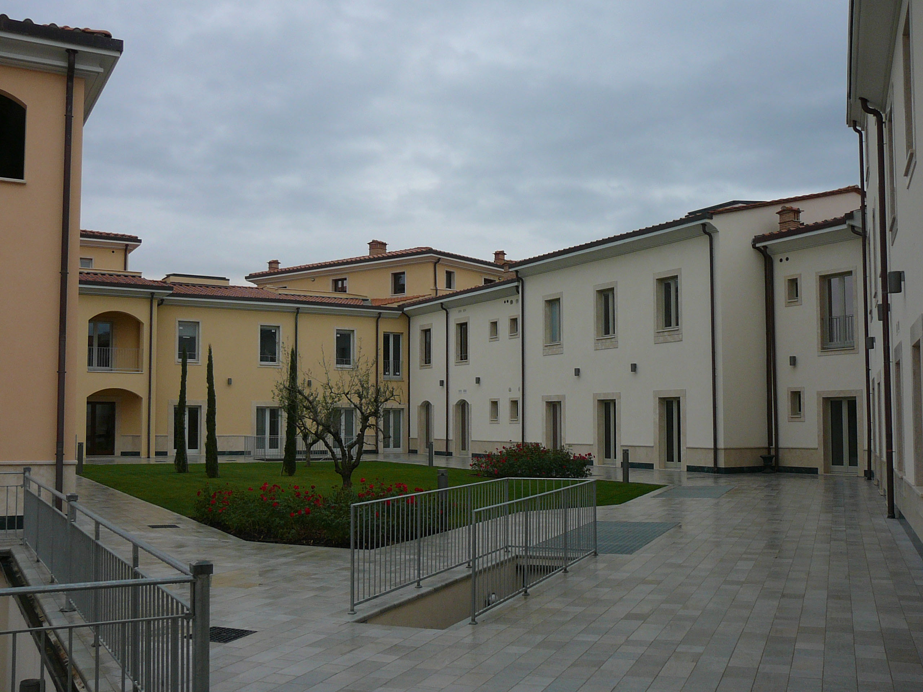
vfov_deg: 40.7
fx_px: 933
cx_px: 462
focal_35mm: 35
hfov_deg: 52.6
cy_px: 346
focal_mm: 5.2
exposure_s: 1/400
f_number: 5
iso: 80
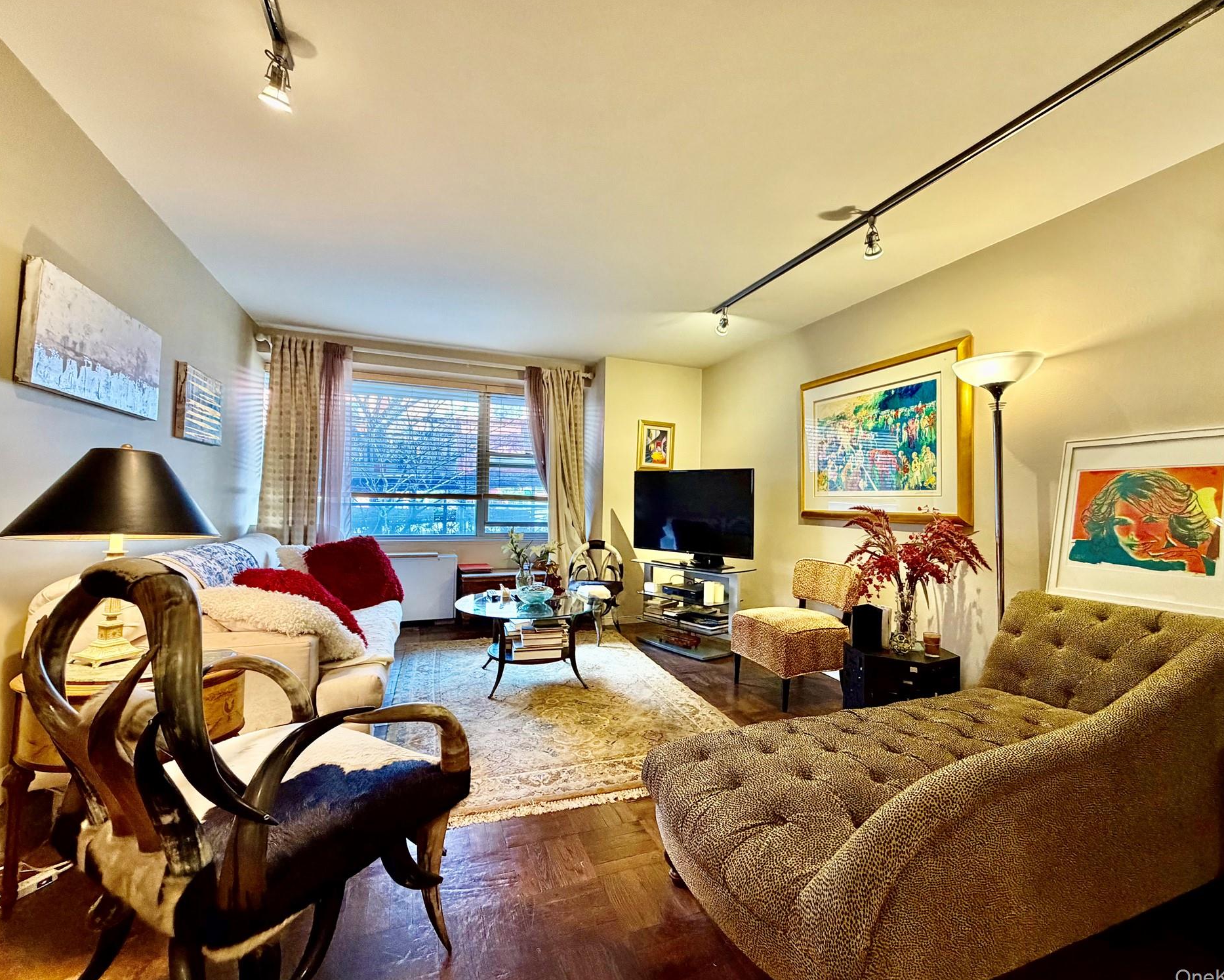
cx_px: 637
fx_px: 543
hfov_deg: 96.7
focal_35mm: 15
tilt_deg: +1.2
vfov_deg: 84.0
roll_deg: -1.5
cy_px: 489
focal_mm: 2.22
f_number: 2.2
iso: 400
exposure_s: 1/60
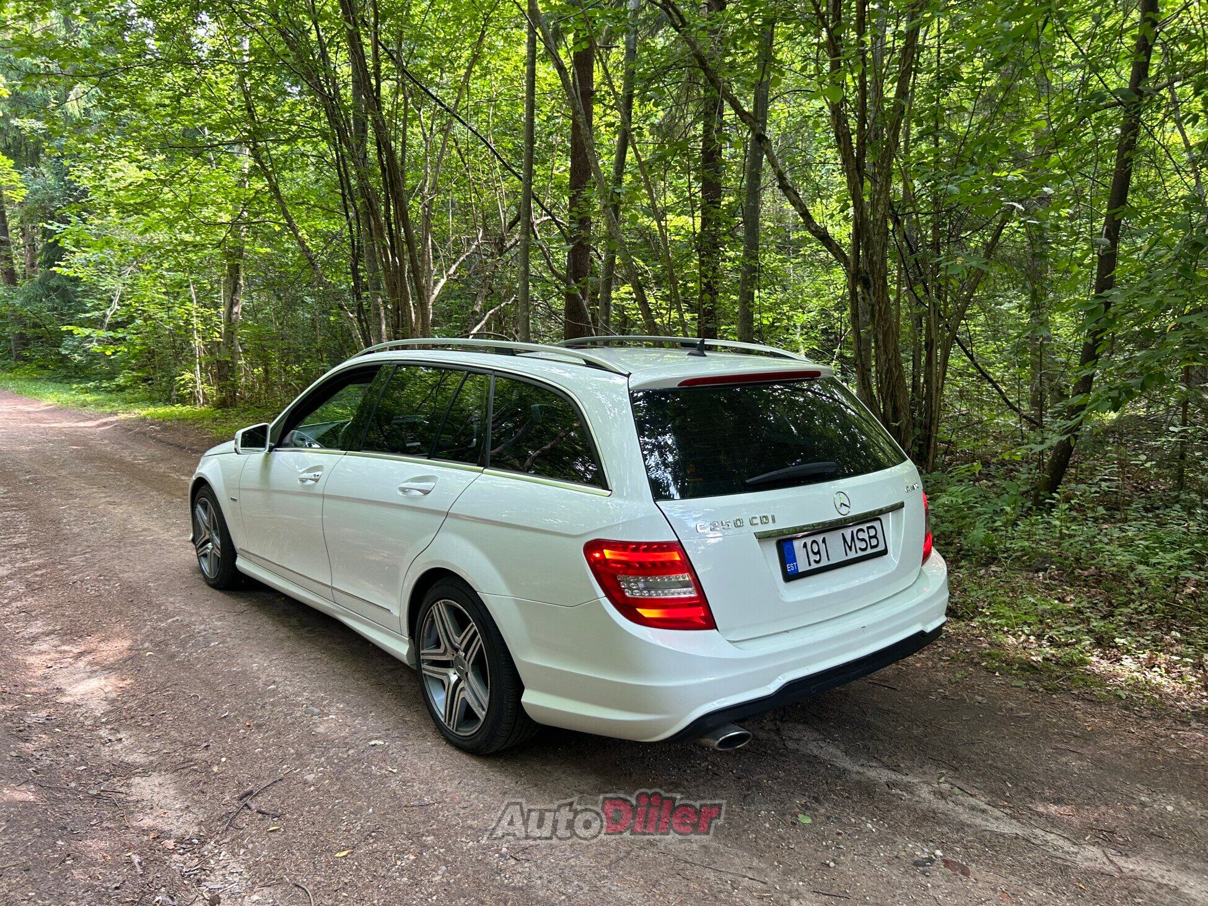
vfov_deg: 53.1
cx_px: 604
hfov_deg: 67.3
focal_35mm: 26
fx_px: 907
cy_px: 453
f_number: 1.5
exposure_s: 1/100
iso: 100
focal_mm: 5.7
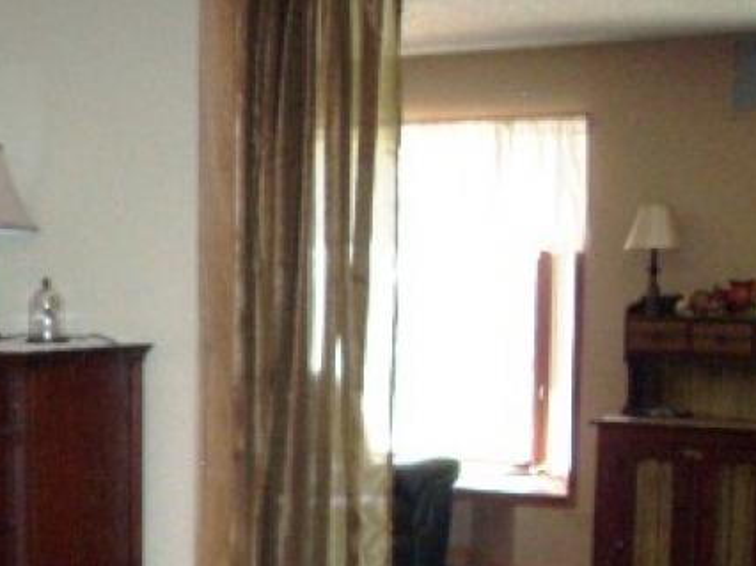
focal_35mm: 89
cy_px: 538
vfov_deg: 16.3
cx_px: -130
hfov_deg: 20.7
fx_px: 1943
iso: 400
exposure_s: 1/60
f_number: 2.8
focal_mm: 6.2
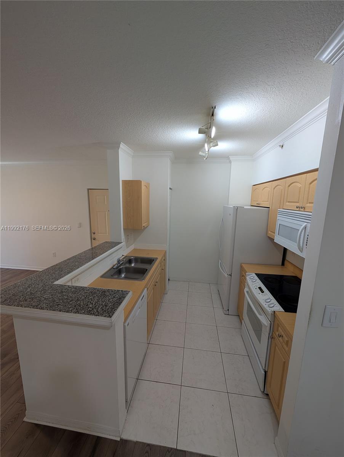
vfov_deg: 110.5
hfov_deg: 94.6
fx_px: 159
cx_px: 172
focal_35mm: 12
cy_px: 228
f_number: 1.7
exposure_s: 1/60
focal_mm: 2.02
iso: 68
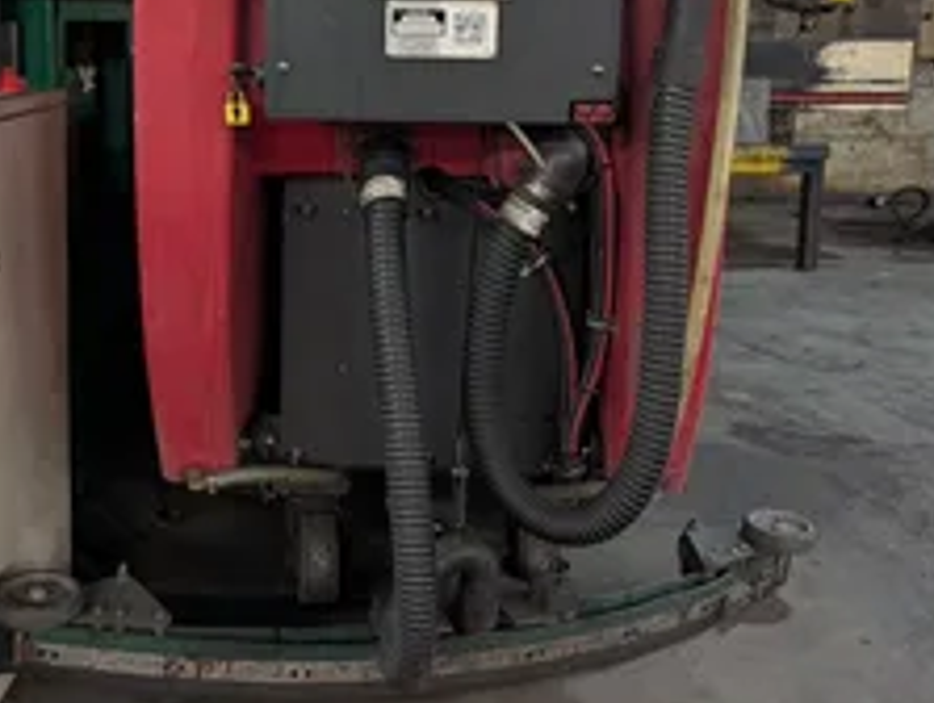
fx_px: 1162
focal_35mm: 43
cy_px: 186
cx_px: 385
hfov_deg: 43.6
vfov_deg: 33.1
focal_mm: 6.9
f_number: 1.68
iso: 840
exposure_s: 1/120
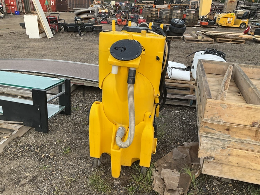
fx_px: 218
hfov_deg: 61.6
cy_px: 98
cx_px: 130
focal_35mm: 29
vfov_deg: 48.3
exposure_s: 1/122
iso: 25
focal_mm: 3
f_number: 1.8
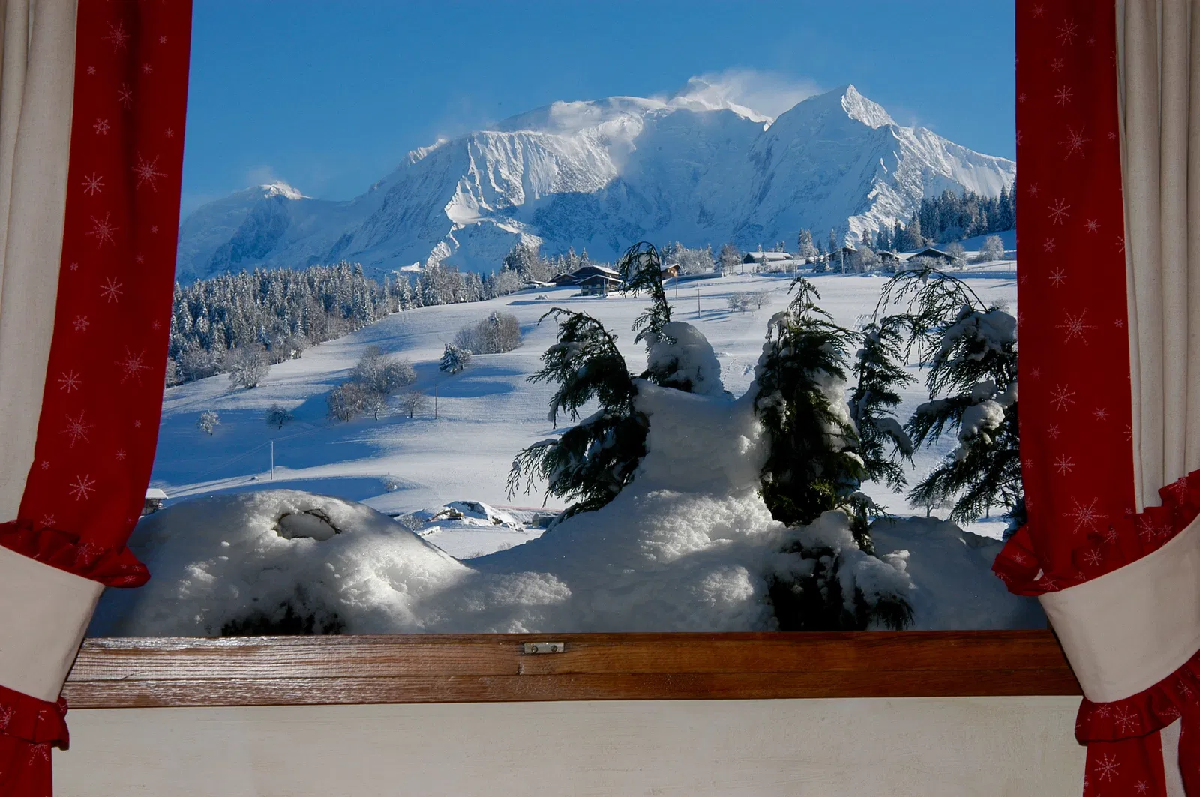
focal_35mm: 75
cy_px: 398
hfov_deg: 27.0
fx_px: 2497
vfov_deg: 18.1
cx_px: 600
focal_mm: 50
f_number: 20
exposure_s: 1/160
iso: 200
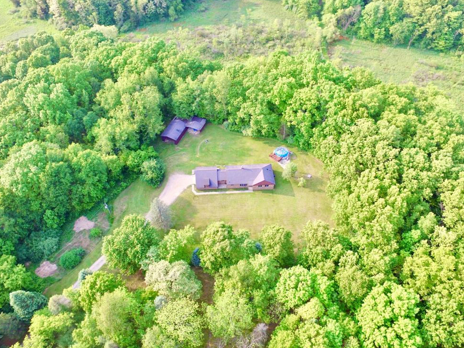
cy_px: 180
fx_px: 281
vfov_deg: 63.4
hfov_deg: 79.0
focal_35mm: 21
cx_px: 222
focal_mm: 3.61
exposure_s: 1/128
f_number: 2.8
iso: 100
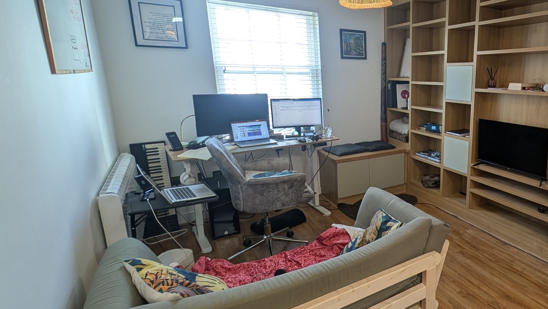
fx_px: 291
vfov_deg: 55.9
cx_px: 404
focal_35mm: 20
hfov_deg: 80.6
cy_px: 147
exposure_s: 1/38.9
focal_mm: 2.23
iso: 48
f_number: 1.95
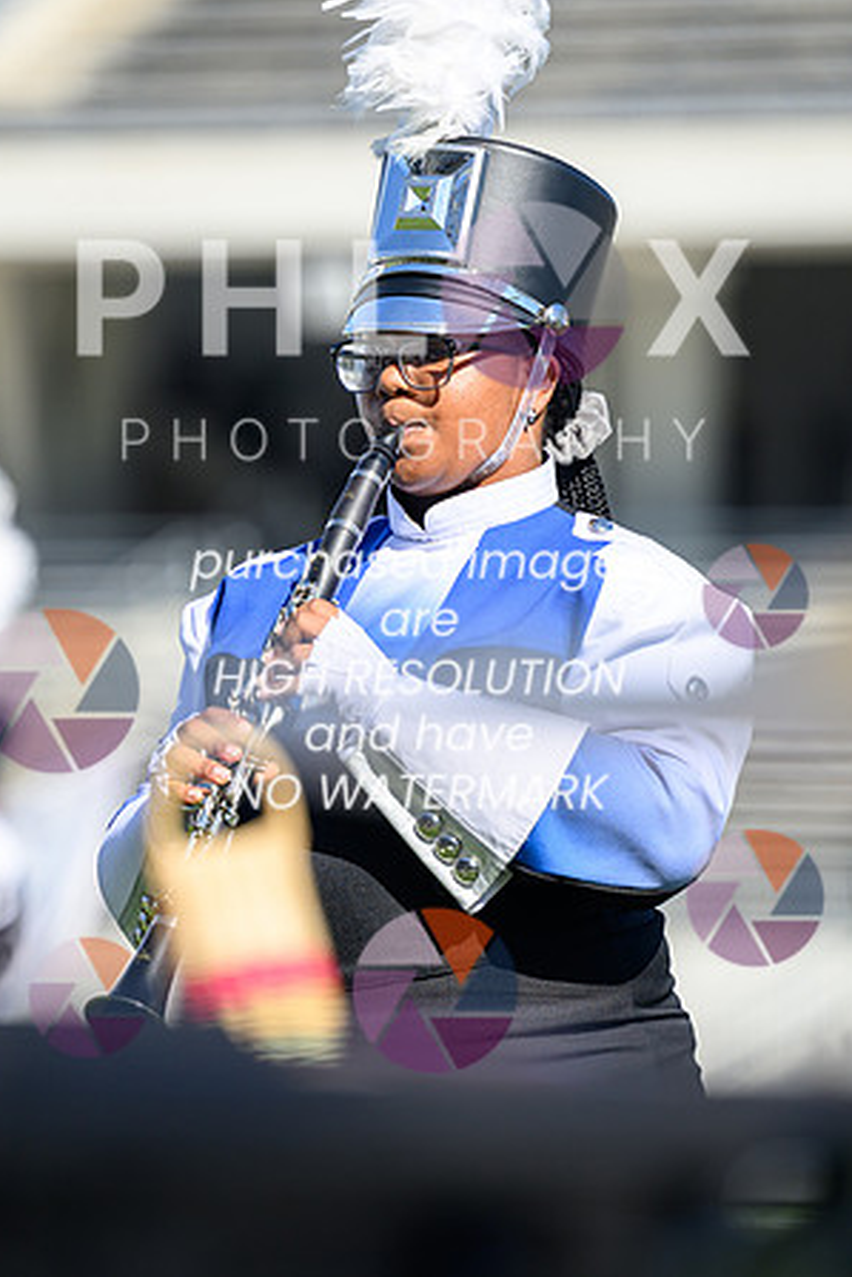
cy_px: 679
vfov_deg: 6.6
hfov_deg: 4.4
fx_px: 11138
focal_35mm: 314
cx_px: 308
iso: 110
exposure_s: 1/3200
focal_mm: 180
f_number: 2.8
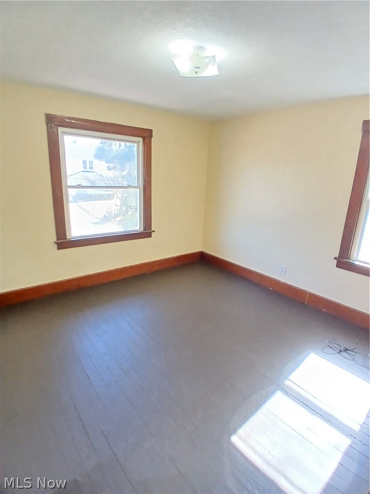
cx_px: 185
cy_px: 247
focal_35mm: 17
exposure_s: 1/30
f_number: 2.2
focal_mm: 1.4
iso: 125
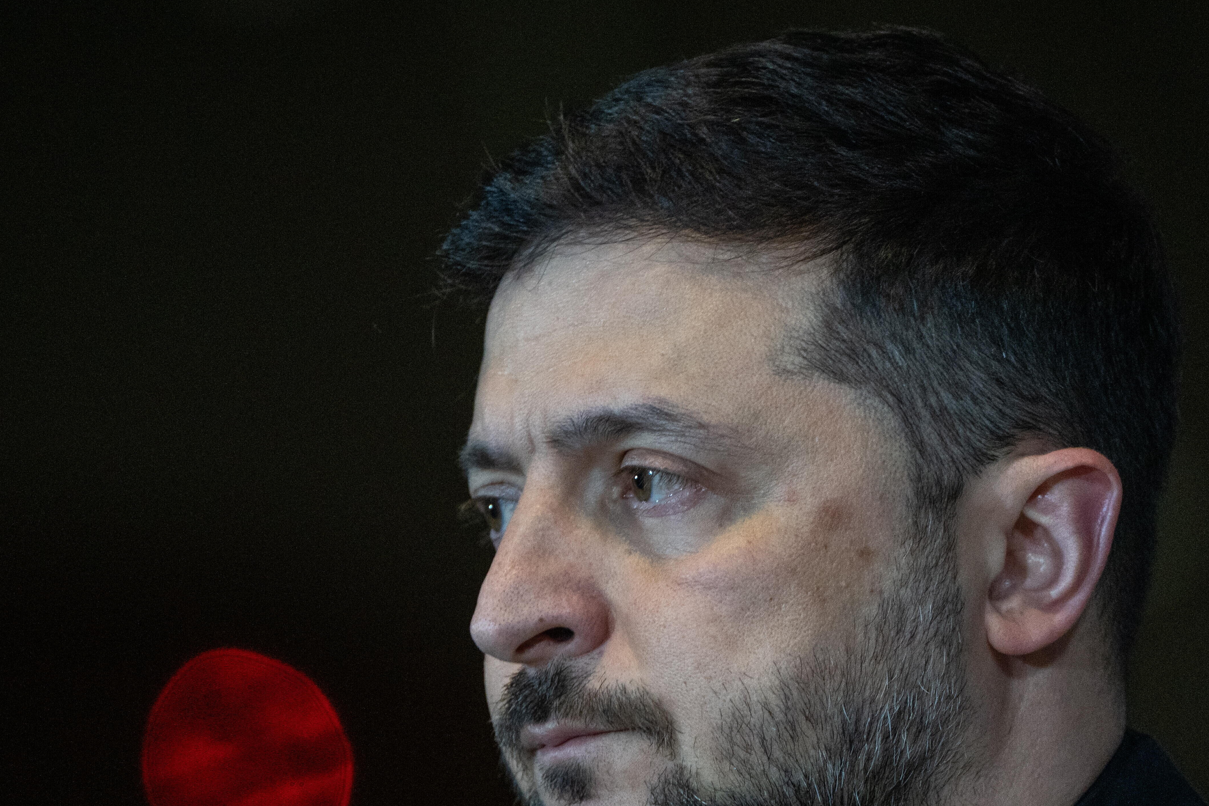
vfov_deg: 2.1
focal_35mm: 664
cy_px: 633
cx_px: 686
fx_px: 22296
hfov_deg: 3.1
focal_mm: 400
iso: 4000
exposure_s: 1/250
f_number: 5.6
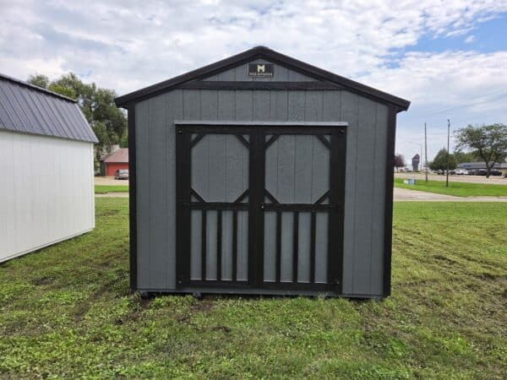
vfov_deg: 58.9
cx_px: 254
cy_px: 190
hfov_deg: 73.9
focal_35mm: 23
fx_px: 337
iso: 80
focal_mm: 5.4
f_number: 1.8
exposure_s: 1/2737
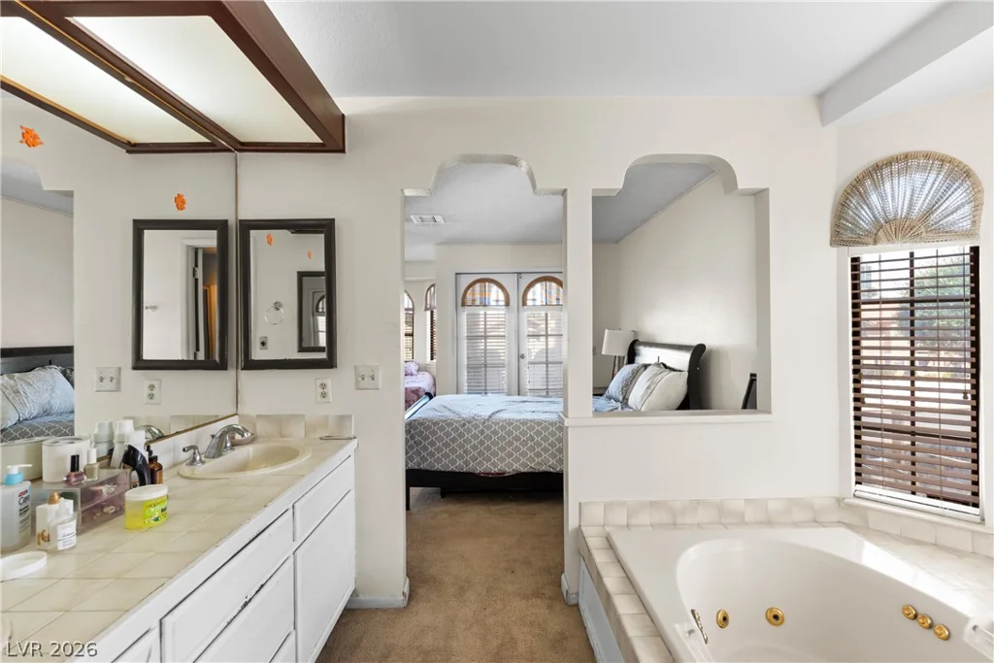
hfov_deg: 93.3
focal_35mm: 17
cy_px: 332
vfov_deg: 70.5
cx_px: 497
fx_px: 469
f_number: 7.1
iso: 500
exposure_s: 1/50
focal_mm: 17
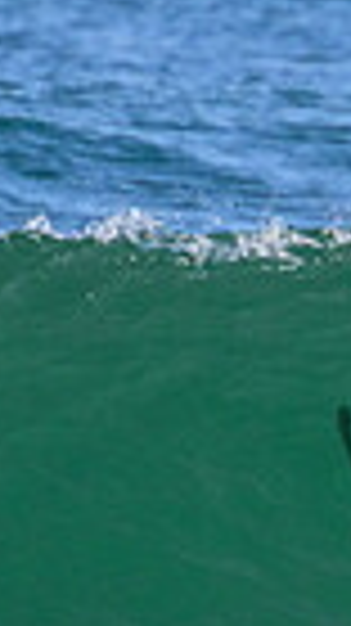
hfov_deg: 0.3
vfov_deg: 0.6
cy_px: 439
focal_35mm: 3501
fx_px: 58033
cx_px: 801
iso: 1600
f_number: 11
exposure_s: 1/1250
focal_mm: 800
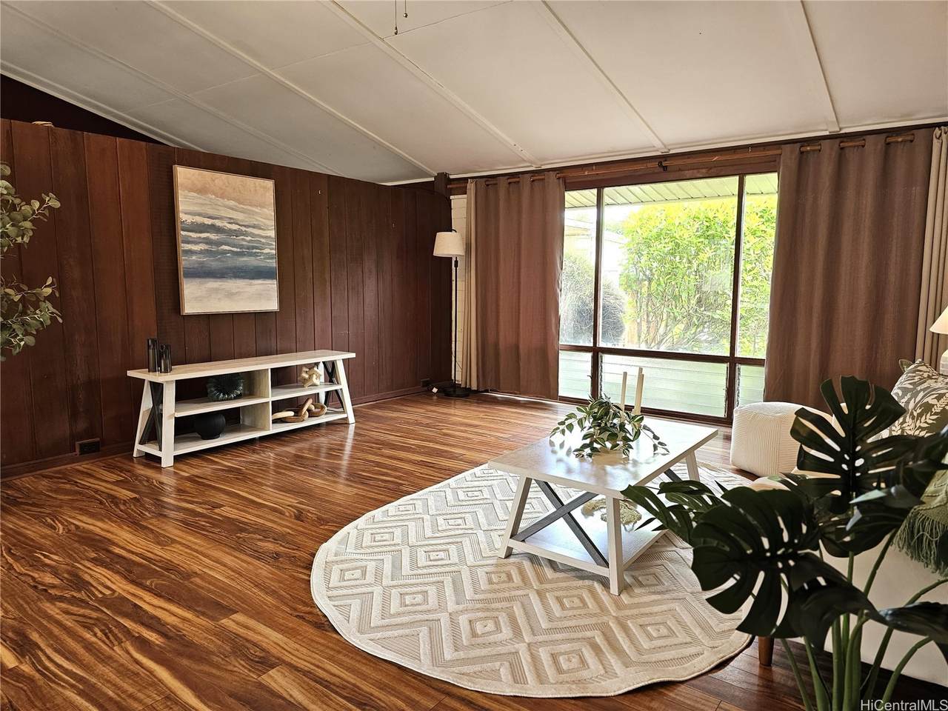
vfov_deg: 58.9
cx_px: 474
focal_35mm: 23
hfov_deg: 73.9
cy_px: 356
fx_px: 630
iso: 160
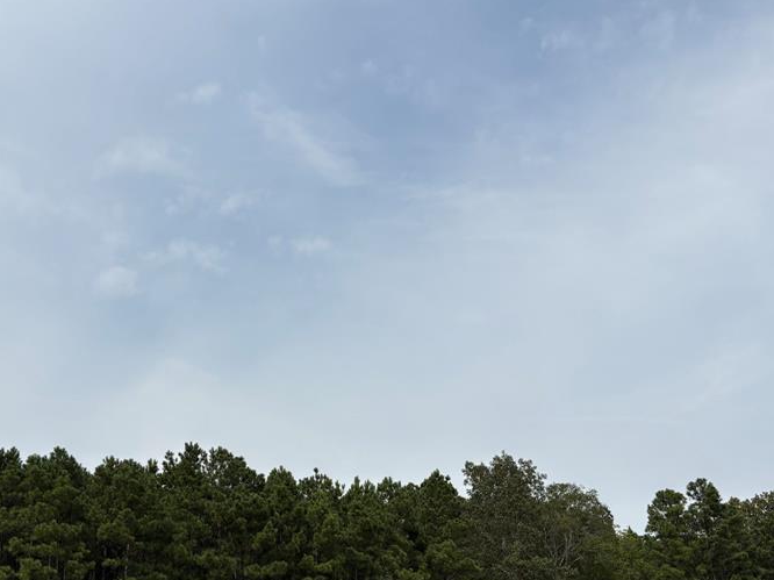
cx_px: 370
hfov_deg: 46.8
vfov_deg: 35.3
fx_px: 894
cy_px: 421
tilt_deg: +22.0
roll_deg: +2.9
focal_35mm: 40
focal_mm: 5.96
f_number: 1.6
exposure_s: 1/6329
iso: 50
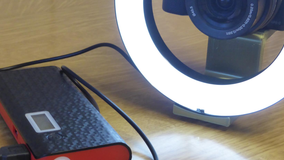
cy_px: 28
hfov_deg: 21.5
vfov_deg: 12.2
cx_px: 170
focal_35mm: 99
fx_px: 745
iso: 400
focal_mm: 10.3
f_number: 4.7
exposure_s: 1/8
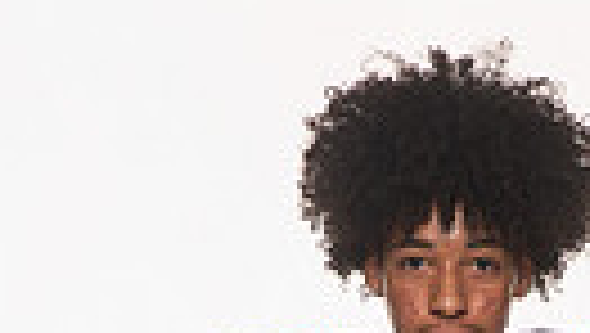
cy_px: 1004
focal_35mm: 233
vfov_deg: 5.0
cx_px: 450
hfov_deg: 9.2
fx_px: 3649
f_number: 7.1
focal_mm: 65
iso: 800
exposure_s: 1/320
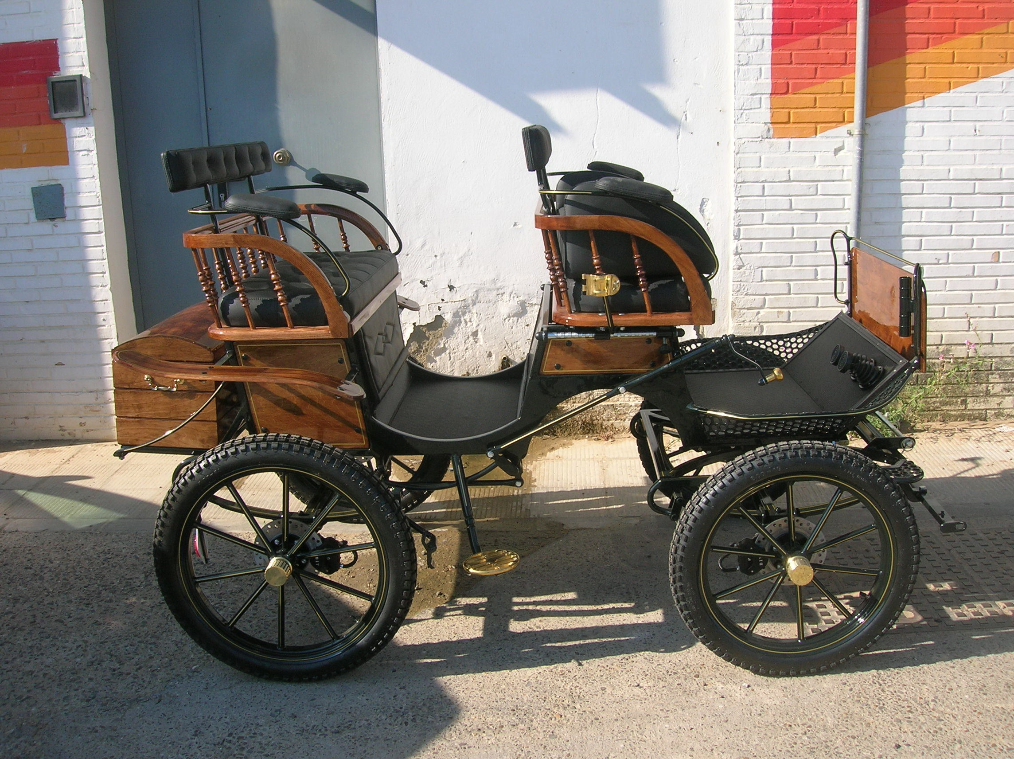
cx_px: 507
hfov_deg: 54.0
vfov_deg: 41.7
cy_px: 380
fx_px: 995
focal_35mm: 34
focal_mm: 5.7
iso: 50
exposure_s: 1/230
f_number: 4.9
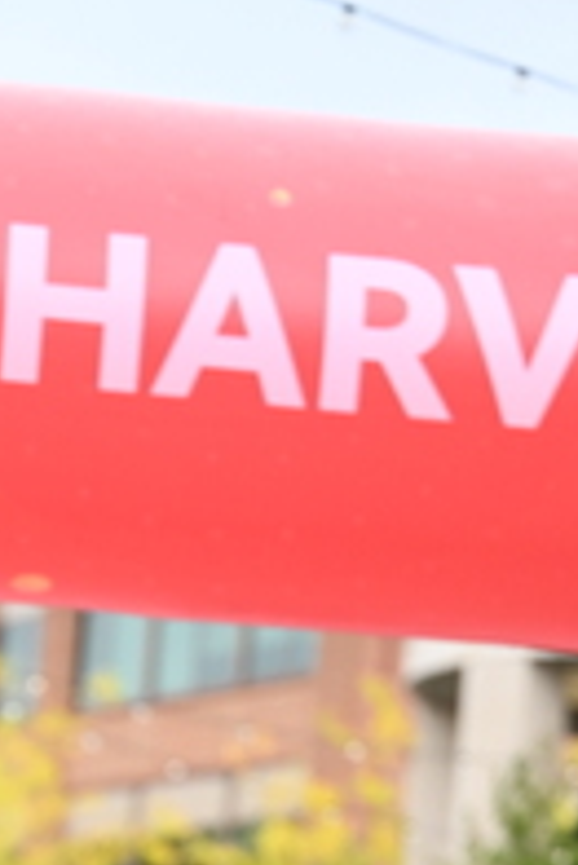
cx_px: -77
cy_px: 1209
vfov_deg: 8.4
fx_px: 5793
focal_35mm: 241
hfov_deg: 5.7
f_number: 2.8
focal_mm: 86
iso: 640
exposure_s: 1/2000
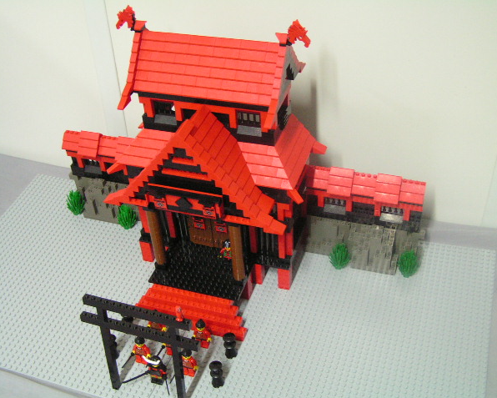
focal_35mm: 44
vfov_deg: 34.2
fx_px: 647
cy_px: 199
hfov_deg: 42.0
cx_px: 263
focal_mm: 7.1
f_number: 2.8
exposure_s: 1/4
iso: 200
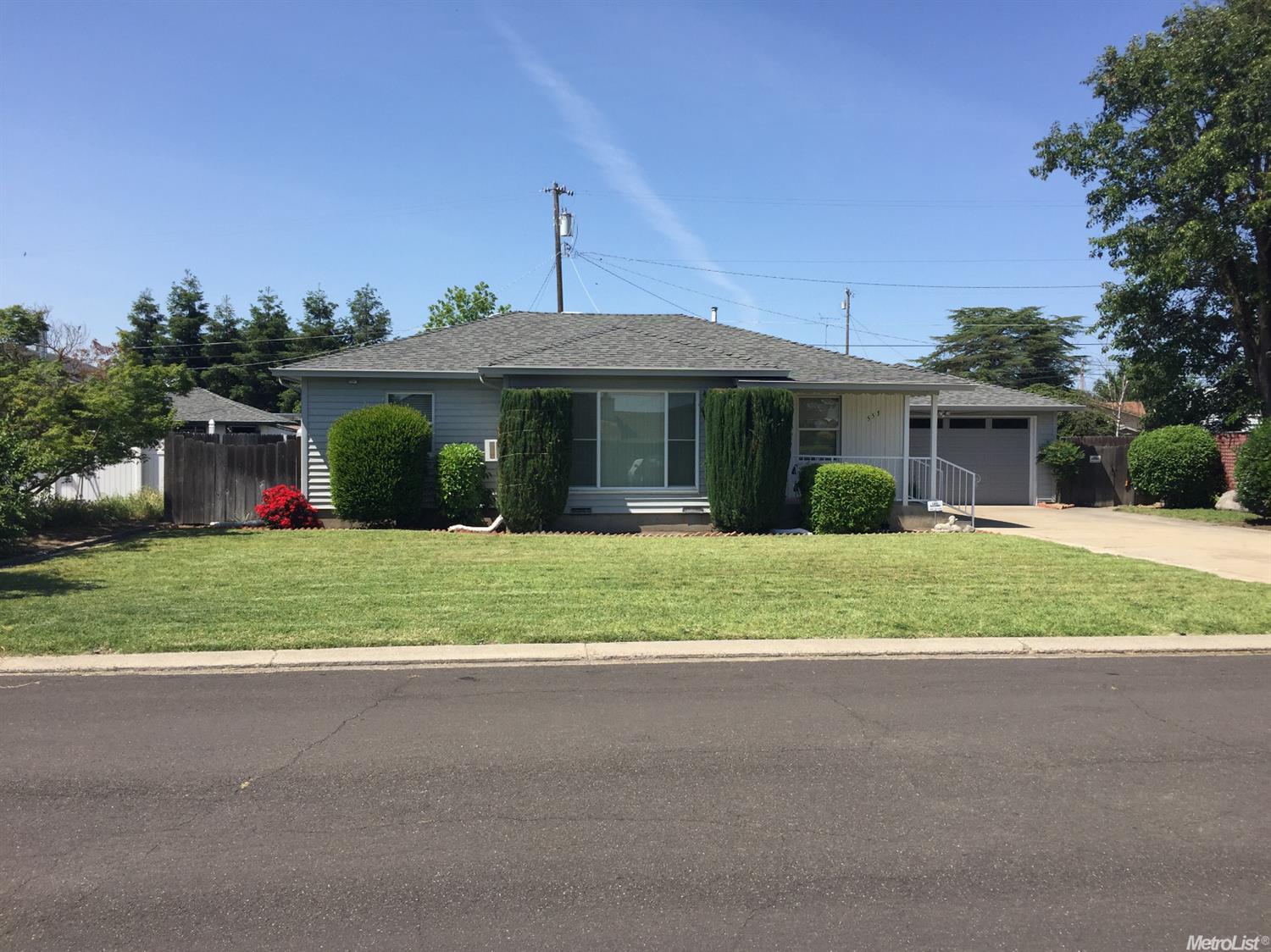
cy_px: 476
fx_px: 1064
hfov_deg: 61.7
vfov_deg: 48.2
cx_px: 636
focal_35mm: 29
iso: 32
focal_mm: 4.15
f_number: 2.2
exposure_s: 1/1647
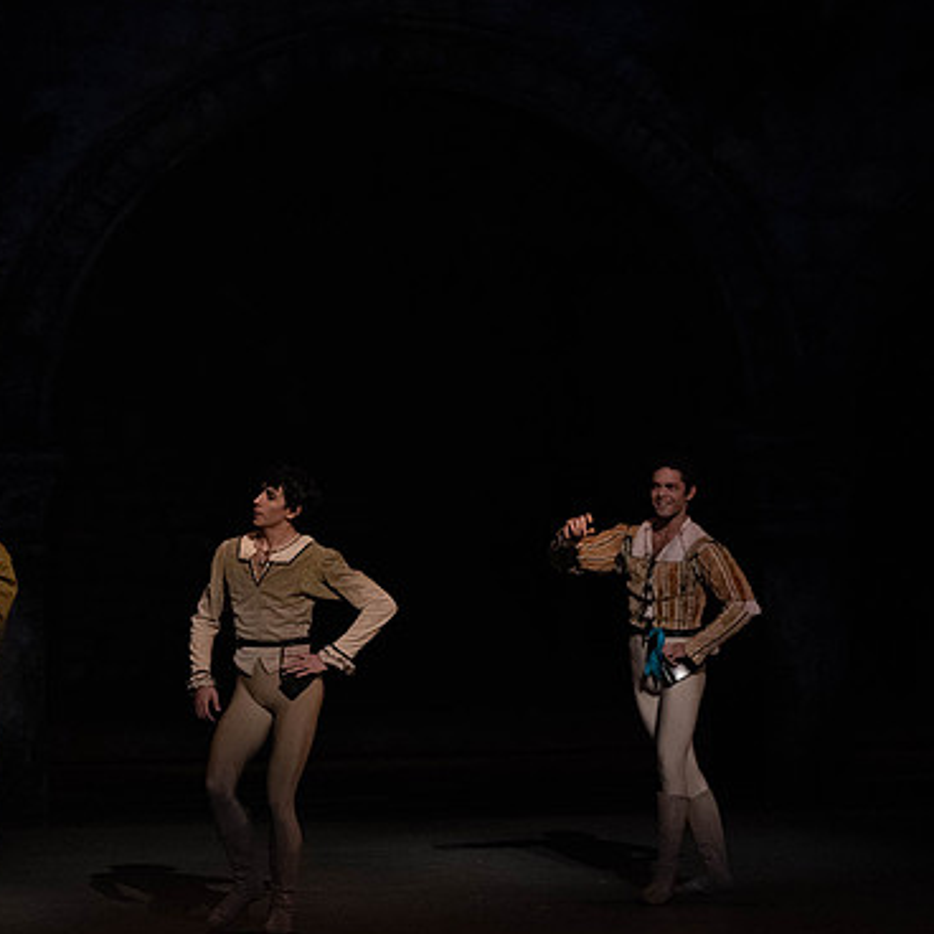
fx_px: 9860
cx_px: 312
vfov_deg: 5.4
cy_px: 461
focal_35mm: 323
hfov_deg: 5.4
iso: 8000
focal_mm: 241
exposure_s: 1/250
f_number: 5.6
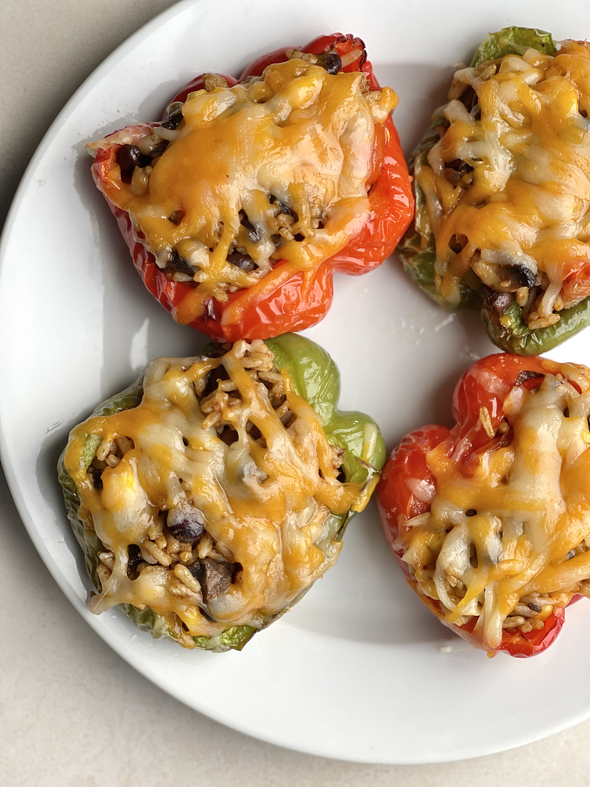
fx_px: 1454
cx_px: 295
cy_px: 394
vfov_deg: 30.3
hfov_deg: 22.9
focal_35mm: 64
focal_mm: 7.5
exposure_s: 1/121
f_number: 2.2
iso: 50
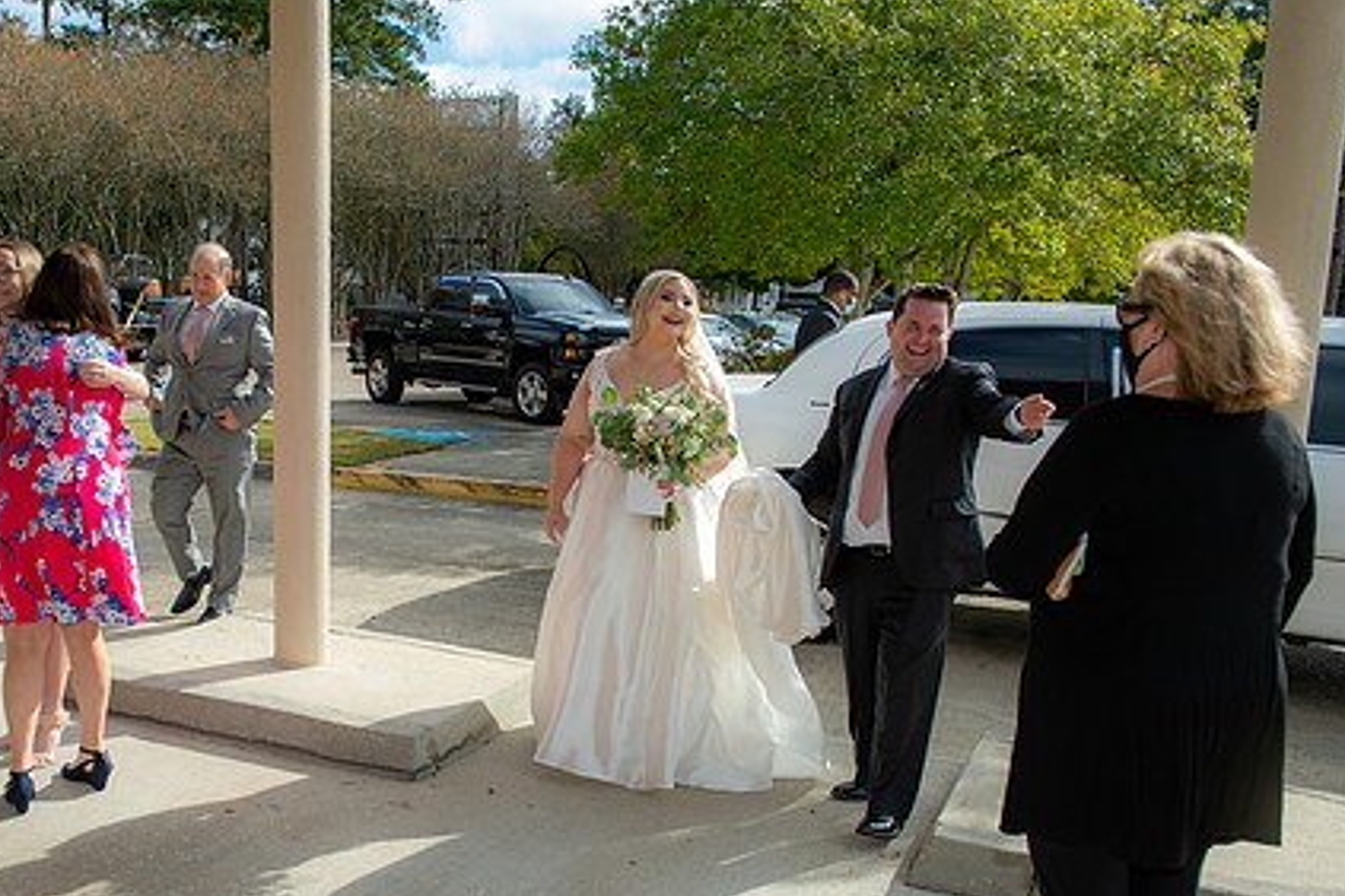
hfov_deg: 50.9
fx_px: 1382
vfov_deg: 35.7
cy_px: 578
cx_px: 445
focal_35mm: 37
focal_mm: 27
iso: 64
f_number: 5
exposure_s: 1/400
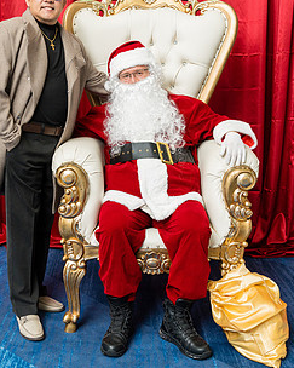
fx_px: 544
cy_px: 161
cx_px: 120
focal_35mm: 50
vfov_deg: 37.3
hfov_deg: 30.2
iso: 1000
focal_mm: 36
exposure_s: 1/250
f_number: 4
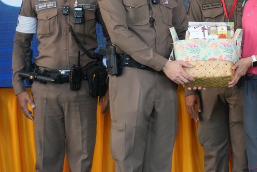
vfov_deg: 9.1
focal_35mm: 149
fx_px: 1065
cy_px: -5
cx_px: 285
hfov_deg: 13.5
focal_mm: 41
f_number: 5.6
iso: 1000
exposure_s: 1/160
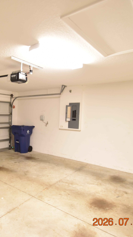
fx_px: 150
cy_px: 119
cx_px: 26
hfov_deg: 45.3
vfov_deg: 76.3
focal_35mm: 24
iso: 800
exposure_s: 1/8
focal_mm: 10
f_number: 3.5
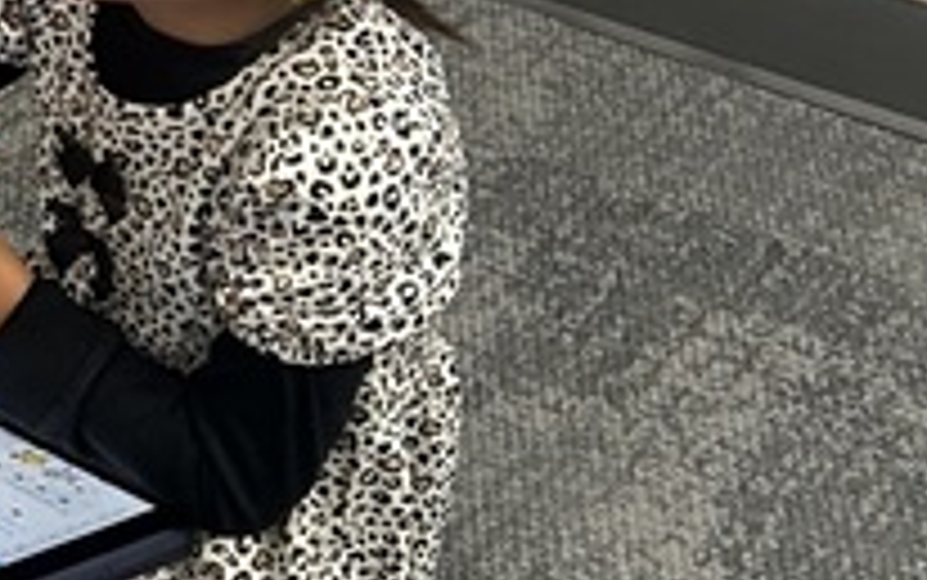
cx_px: -1071
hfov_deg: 12.8
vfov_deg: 9.6
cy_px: 238
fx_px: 3463
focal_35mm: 137
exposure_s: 1/60
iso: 160
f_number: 1.5
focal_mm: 5.7
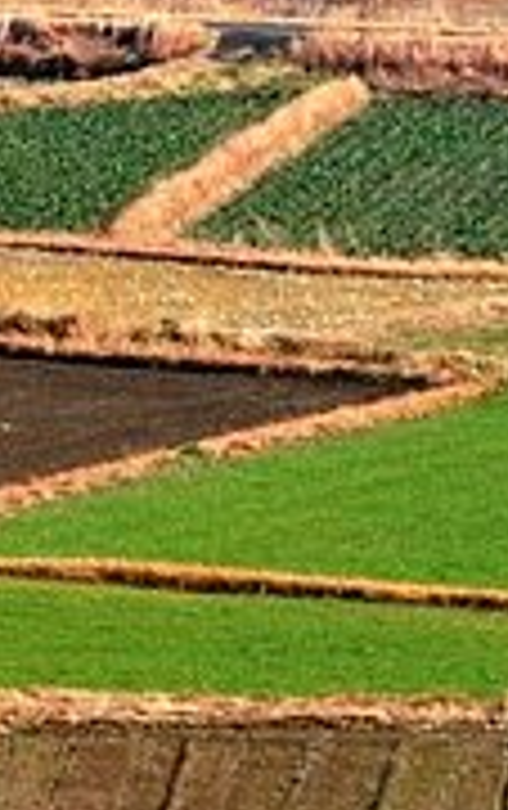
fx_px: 12410
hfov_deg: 2.3
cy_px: -189
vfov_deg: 3.7
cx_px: -962
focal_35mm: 562
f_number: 9
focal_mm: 125
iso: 400
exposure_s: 1/640
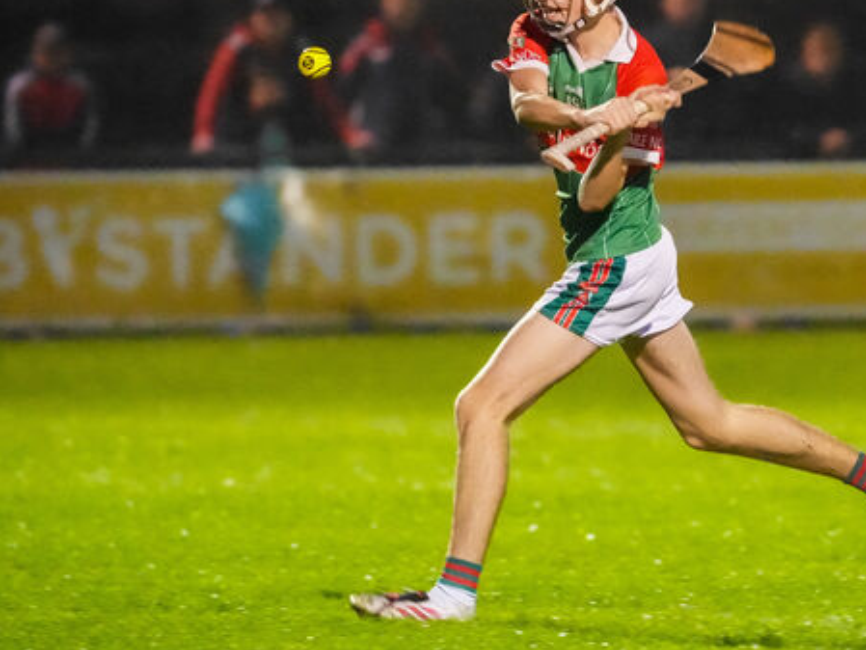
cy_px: 225
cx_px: 631
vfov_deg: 2.0
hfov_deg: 2.7
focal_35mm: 737
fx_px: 18443
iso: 40000
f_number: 6.3
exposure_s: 1/500
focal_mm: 430
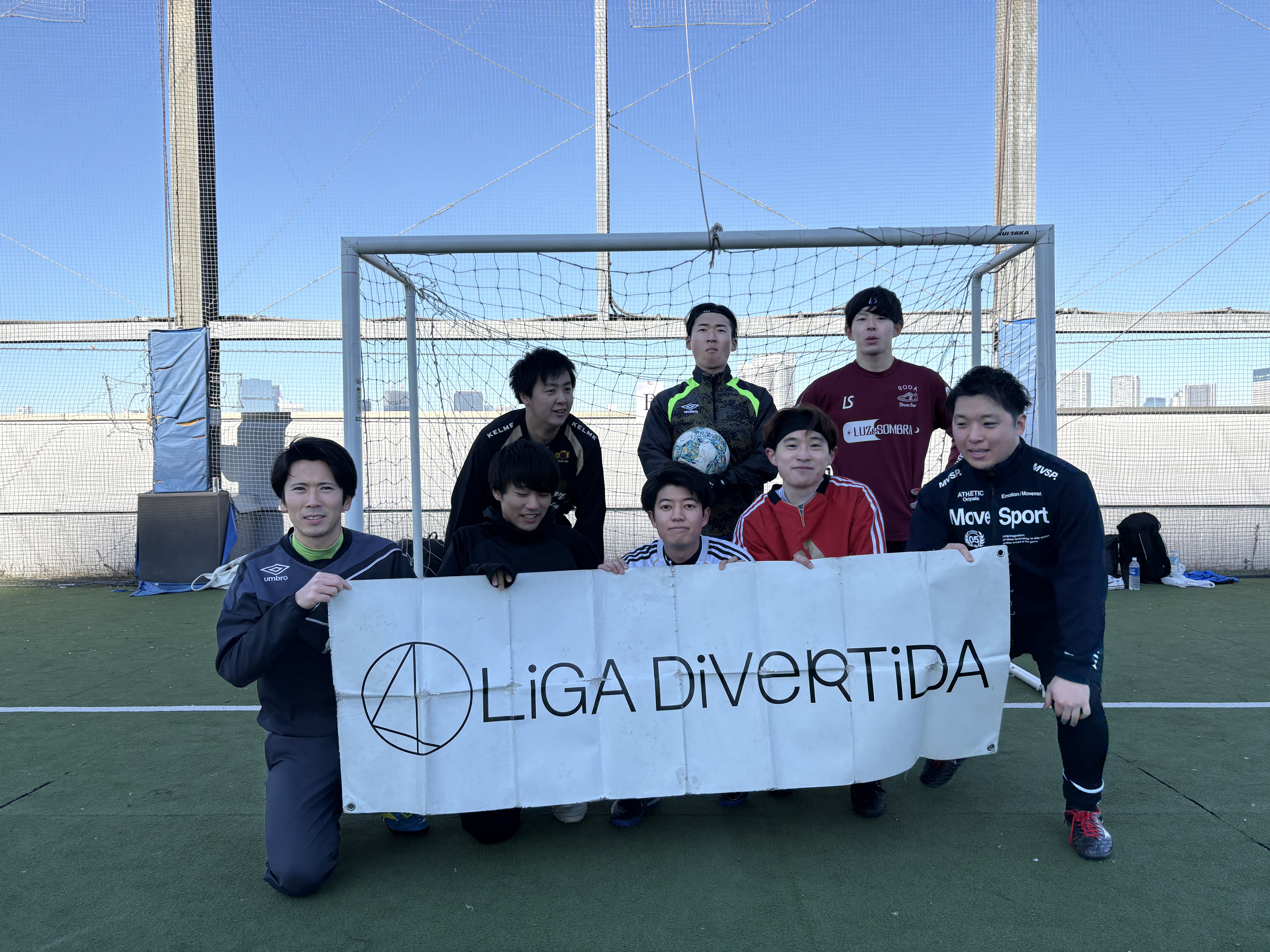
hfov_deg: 67.3
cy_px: 476
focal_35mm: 26
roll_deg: +1.3
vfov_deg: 53.1
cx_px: 635
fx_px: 954
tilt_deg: -2.1
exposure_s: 1/1901
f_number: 1.6
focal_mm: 5.96
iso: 50
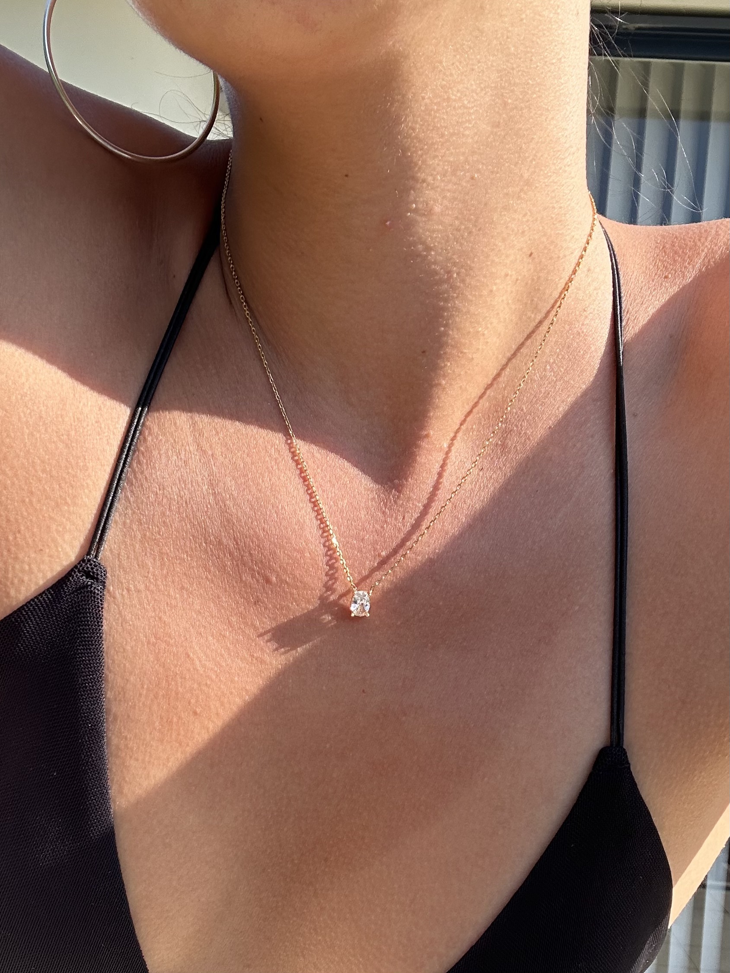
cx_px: 365
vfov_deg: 60.0
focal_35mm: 30
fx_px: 844
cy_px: 486
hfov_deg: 46.8
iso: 25
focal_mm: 2.69
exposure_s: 1/530
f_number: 1.9
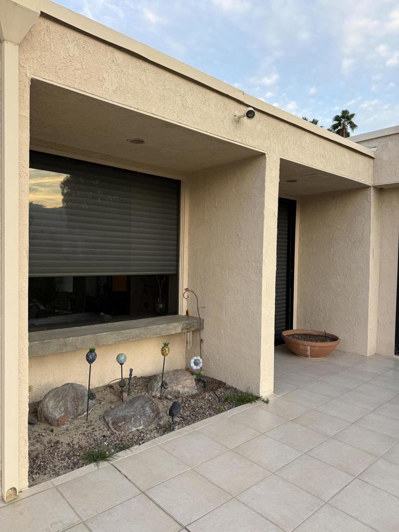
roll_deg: -0.8
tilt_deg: -0.8
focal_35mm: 24
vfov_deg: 71.6
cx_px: 200
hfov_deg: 56.8
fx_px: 369
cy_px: 266
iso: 64
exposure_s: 1/237
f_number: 1.78
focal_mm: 6.76
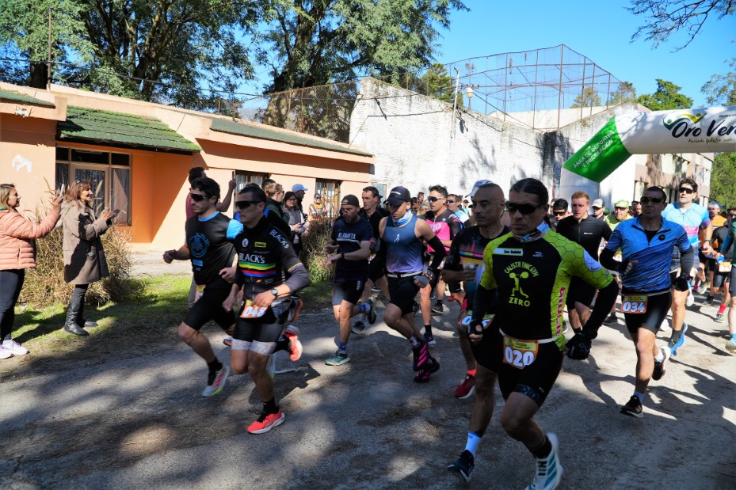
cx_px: 368
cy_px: 245
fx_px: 552
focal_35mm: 27
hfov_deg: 67.4
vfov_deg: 47.9
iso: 100
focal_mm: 18
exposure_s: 1/400
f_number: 5
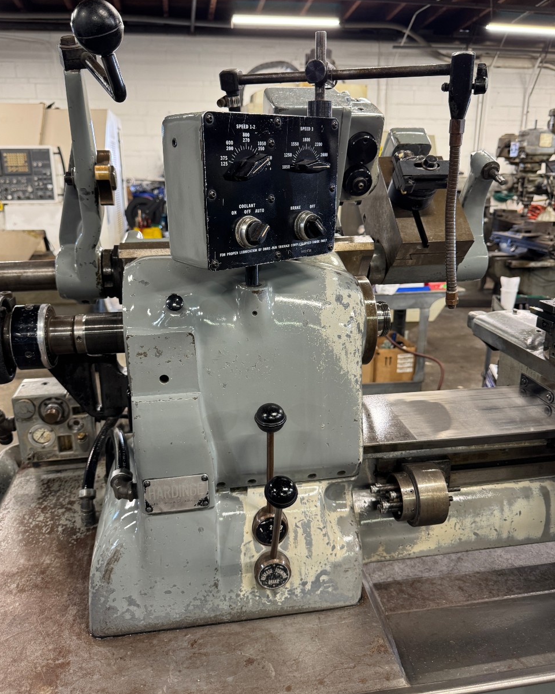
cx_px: 267
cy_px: 334
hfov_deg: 54.9
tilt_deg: -16.4
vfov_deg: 66.0
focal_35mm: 26
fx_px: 534
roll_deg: +0.1
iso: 200
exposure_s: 1/60
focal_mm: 6.76
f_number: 1.78
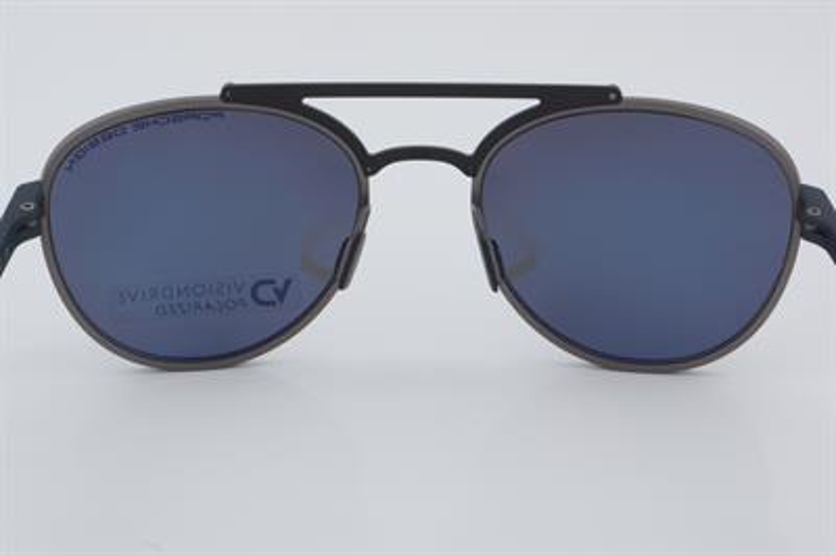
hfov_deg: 29.9
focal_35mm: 68
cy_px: 278
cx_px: 418
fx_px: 1566
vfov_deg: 20.1
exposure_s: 1/4
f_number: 32
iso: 100
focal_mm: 45
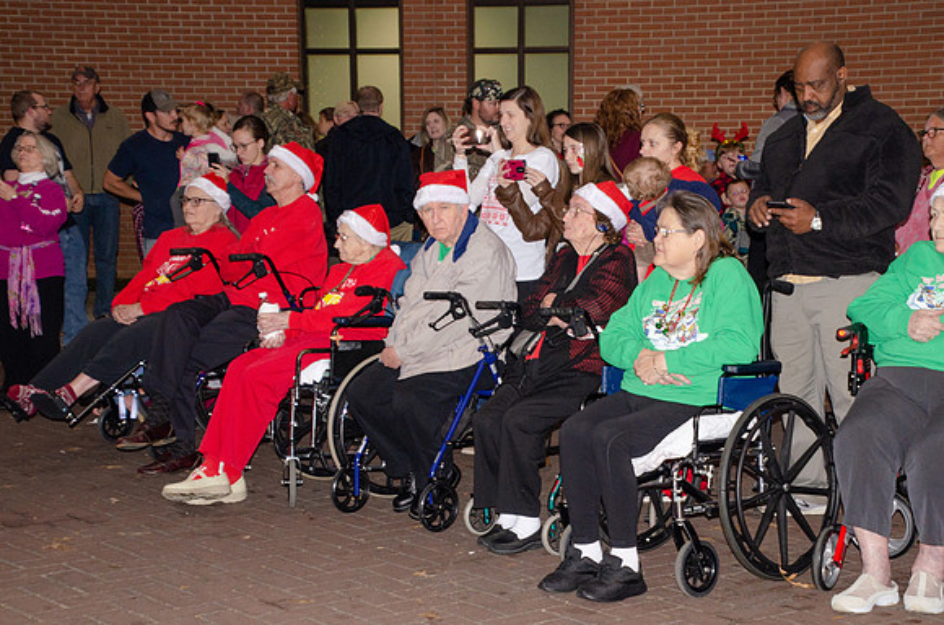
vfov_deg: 18.1
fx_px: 1962
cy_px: 312
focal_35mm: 75
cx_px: 472
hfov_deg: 27.0
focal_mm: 50
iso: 400
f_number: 4.8
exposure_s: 1/60
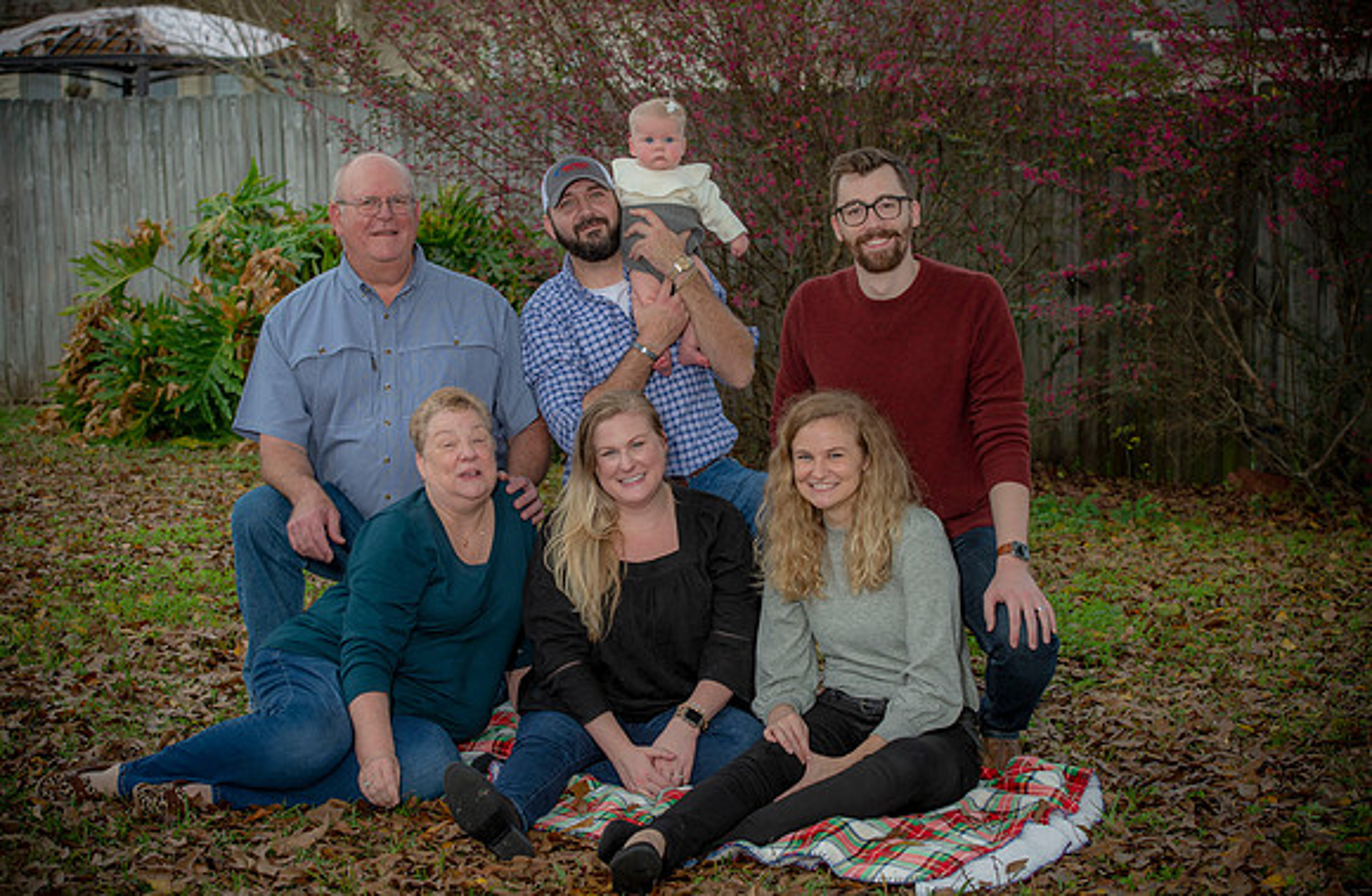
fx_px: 2672
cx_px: 687
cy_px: 442
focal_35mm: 71
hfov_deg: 28.8
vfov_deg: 19.0
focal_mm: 70
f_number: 5.6
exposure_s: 1/200
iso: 160
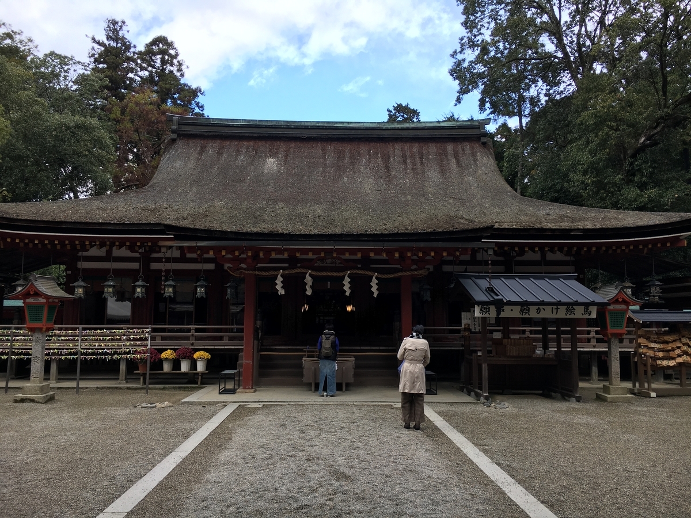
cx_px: 346
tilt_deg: +5.4
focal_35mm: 29
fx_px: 579
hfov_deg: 61.7
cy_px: 259
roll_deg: -0.4
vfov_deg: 48.2
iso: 25
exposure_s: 1/300
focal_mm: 4.15
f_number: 2.2
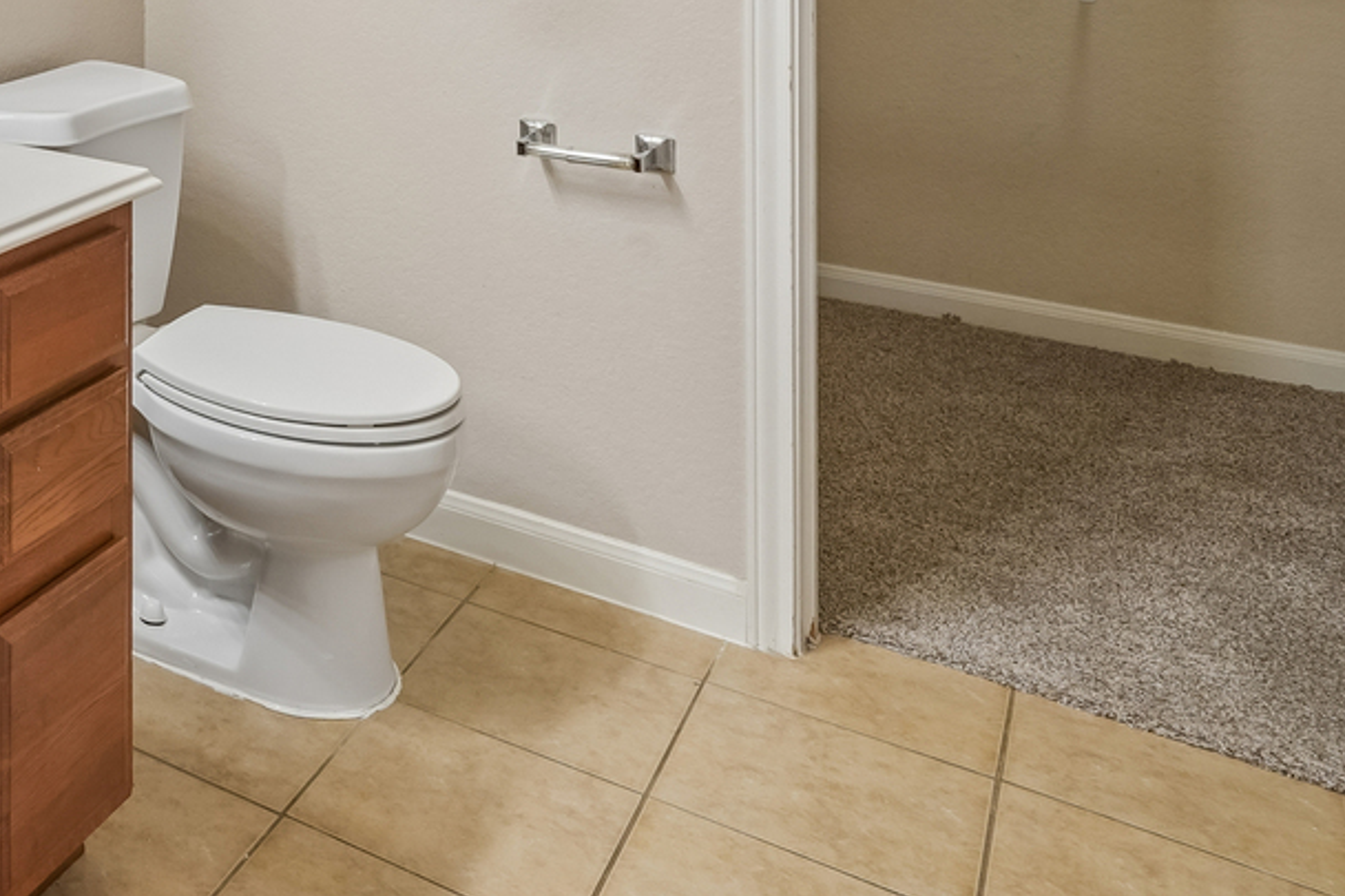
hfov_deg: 38.9
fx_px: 1494
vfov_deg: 28.9
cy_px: -177
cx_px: -168
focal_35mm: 40
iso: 500
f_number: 8
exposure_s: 1/15
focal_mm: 15
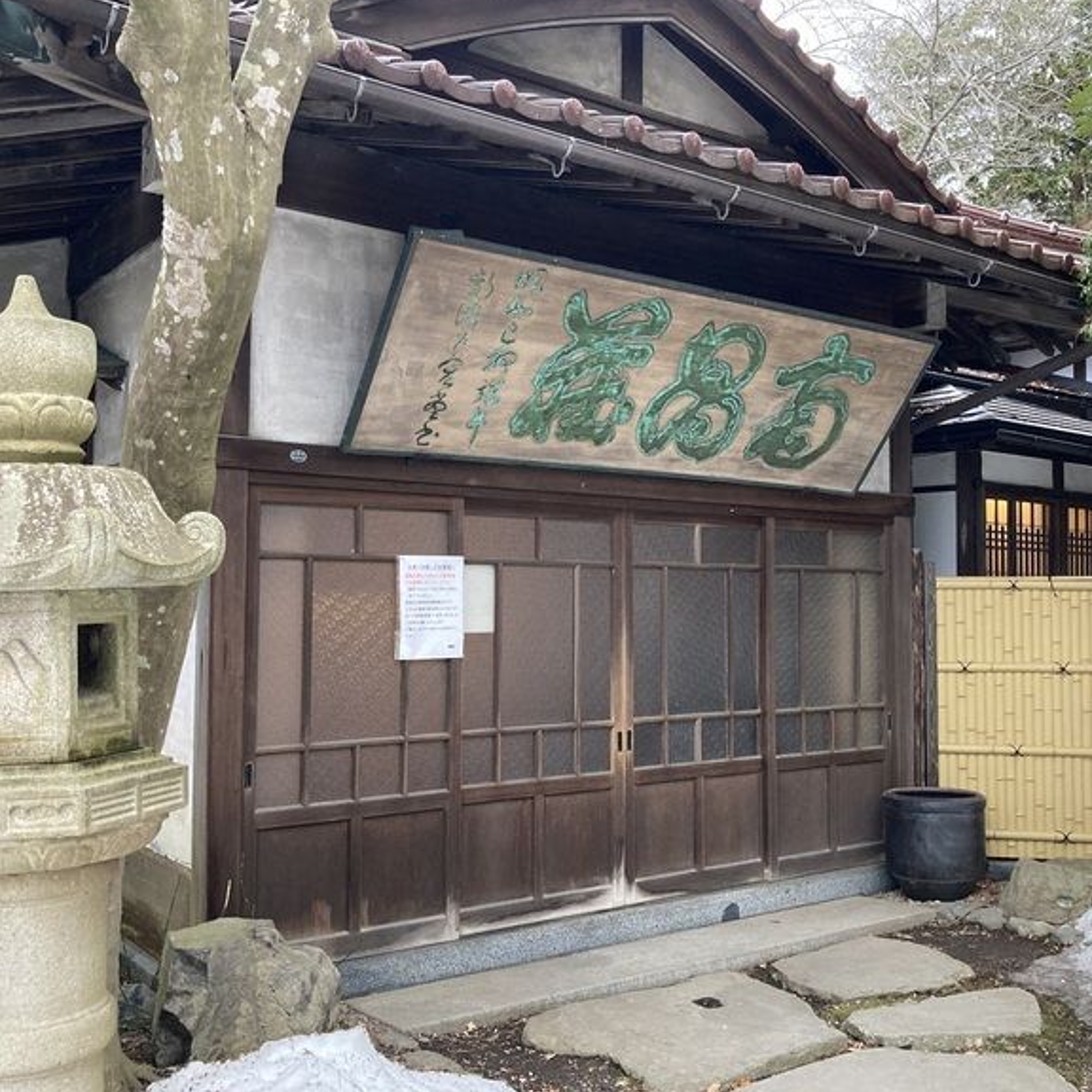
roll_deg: -2.4
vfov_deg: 47.2
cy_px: 551
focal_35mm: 35
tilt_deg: +2.6
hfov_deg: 47.2
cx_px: 591
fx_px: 1249
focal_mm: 3.99
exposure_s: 1/60
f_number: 1.8
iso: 160
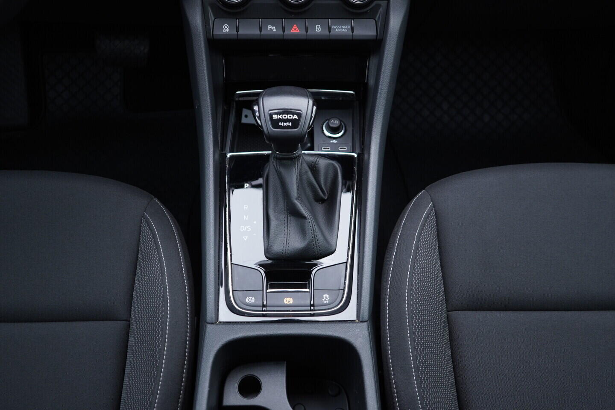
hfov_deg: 53.1
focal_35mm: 36
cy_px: 205
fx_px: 615
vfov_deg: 36.9
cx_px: 308
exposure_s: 1/40
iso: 320
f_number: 2.8
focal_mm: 24
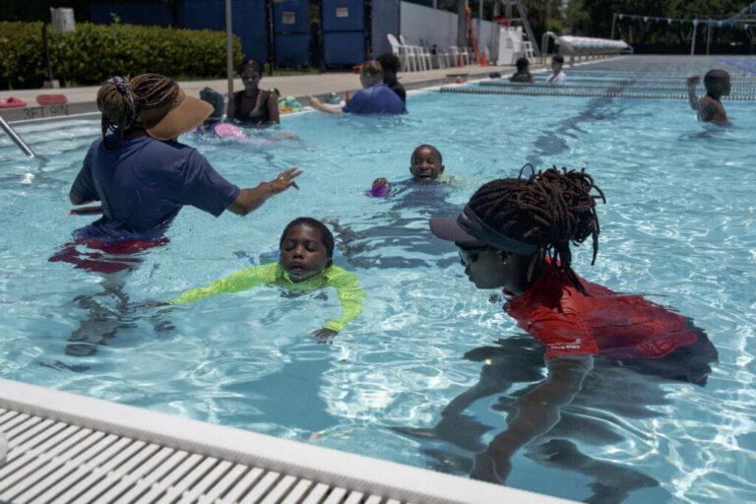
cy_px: 252
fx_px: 714
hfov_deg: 55.8
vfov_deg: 38.9
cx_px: 378
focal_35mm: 34
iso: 100
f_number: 4.5
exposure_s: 1/2000
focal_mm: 34
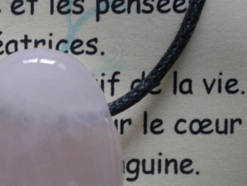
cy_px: 101
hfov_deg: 22.5
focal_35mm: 84
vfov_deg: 17.6
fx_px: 599
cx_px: 6
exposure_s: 1/60
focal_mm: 7.4
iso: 337
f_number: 3.5
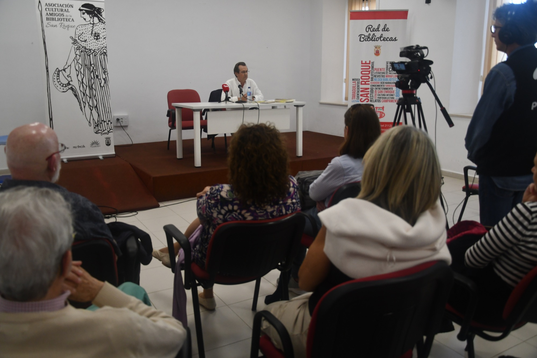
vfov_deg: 42.3
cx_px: 268
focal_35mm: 31
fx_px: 462
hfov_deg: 60.3
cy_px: 179
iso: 800
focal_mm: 21
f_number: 3.8
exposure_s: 1/200
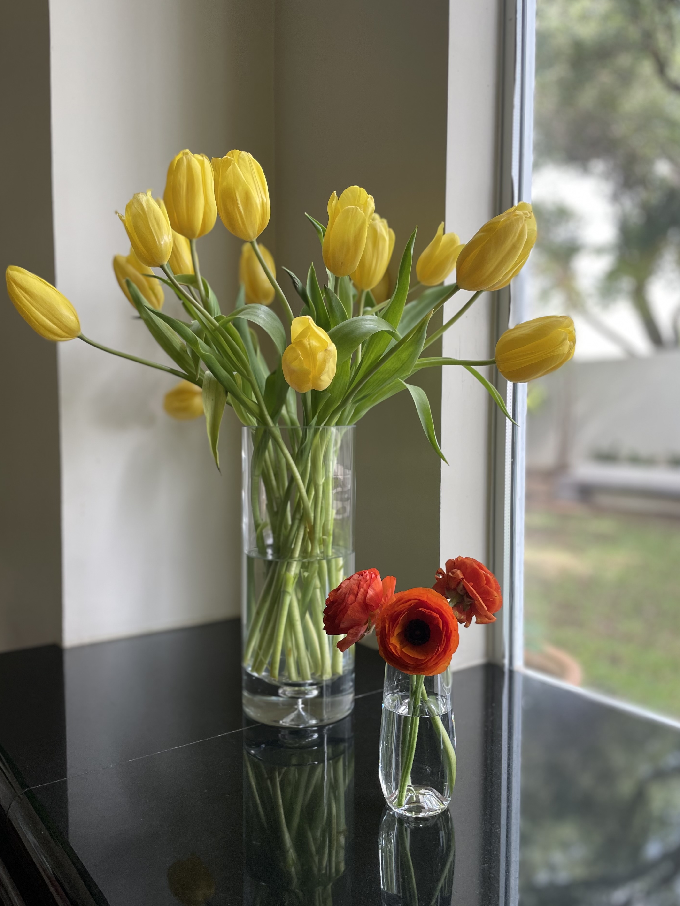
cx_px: 337
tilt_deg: -4.7
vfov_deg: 63.4
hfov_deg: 49.7
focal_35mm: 28
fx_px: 733
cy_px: 478
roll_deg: -1.6
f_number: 1.6
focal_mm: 4.2
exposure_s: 1/121
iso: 80
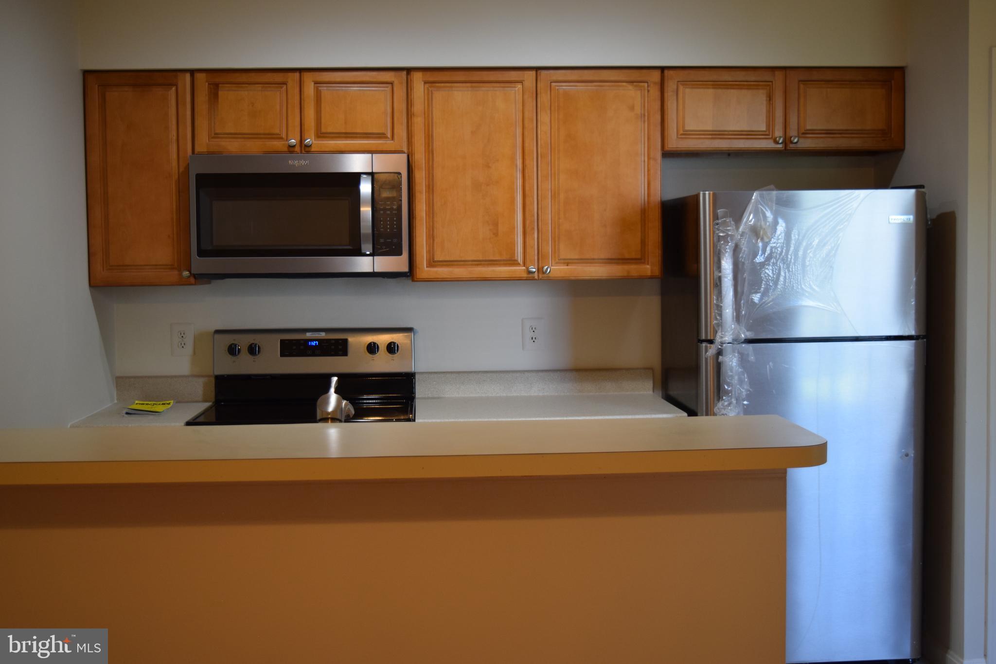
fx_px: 1203
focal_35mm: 44
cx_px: 498
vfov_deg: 30.8
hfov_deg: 45.0
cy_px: 332
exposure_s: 1/60
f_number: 4.2
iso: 500
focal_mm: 29
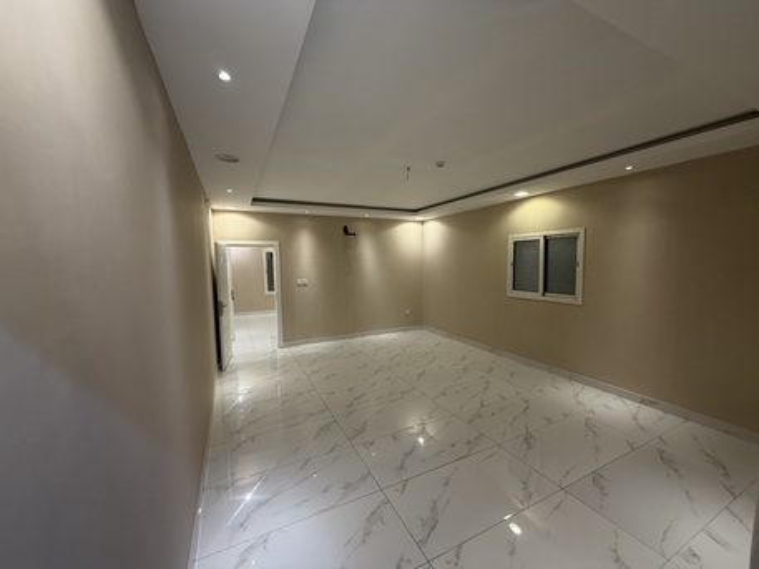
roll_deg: +1.5
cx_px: 380
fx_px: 307
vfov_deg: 85.7
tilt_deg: -4.6
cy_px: 284
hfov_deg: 102.0
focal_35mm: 14
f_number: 2.2
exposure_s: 1/121
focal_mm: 2.22
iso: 200
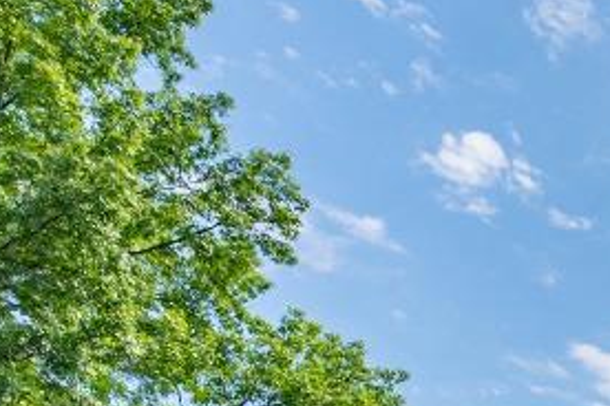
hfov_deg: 17.0
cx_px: 1304
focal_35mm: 76
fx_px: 1288
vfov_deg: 13.6
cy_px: 941
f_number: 10
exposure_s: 1/2500
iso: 320
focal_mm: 14
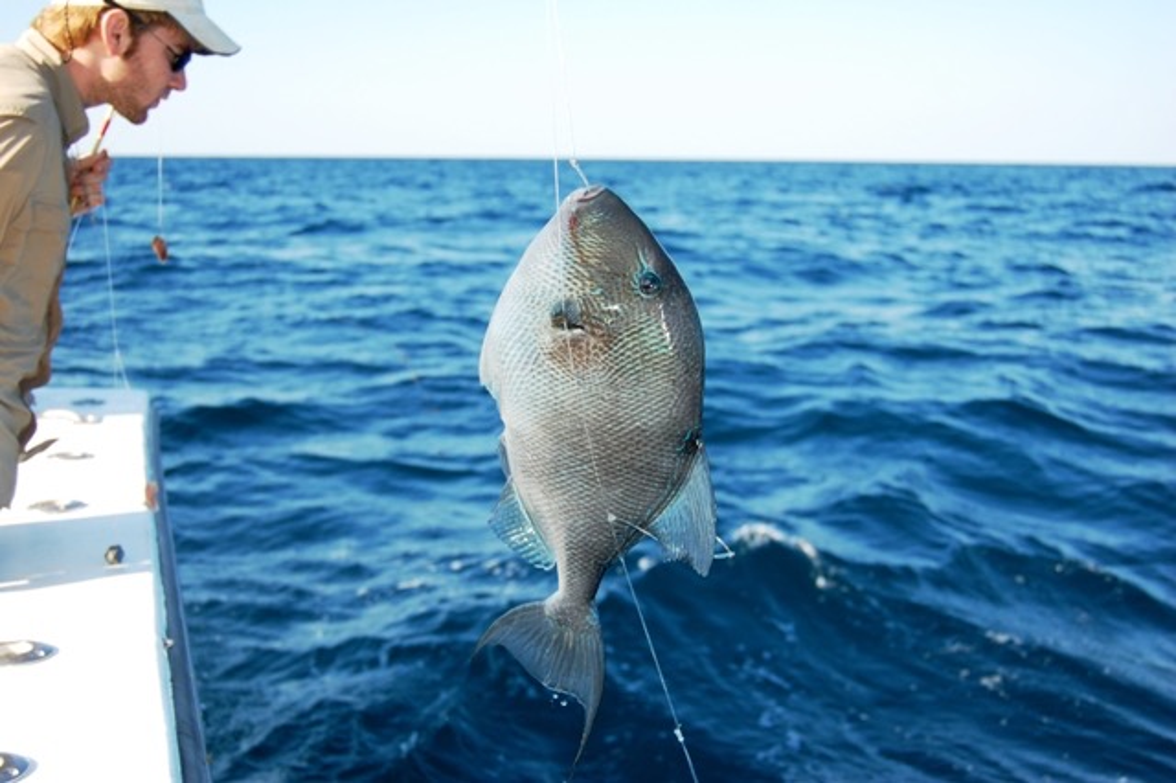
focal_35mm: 42
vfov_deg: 31.9
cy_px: 392
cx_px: 588
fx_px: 1371
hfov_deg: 46.4
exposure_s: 1/500
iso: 200
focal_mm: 28
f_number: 4.5
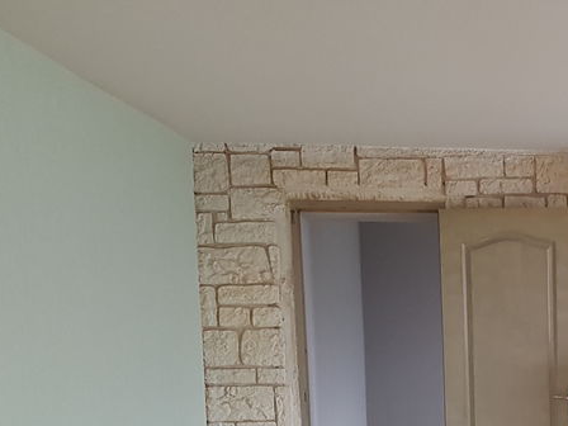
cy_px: 415
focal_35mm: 58
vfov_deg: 24.2
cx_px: 605
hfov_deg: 30.2
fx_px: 952
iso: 160
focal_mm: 4.2
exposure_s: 1/33
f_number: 1.7
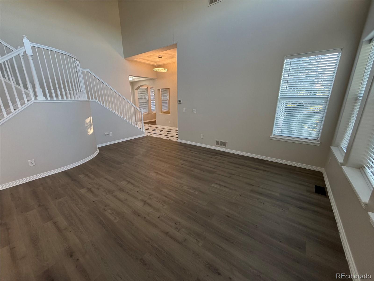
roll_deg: +0.9
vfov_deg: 85.7
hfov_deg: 102.1
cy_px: 140
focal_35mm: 14
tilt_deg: -15.6
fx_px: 151
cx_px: 187
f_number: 2.2
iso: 250
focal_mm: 2.22
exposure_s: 1/120
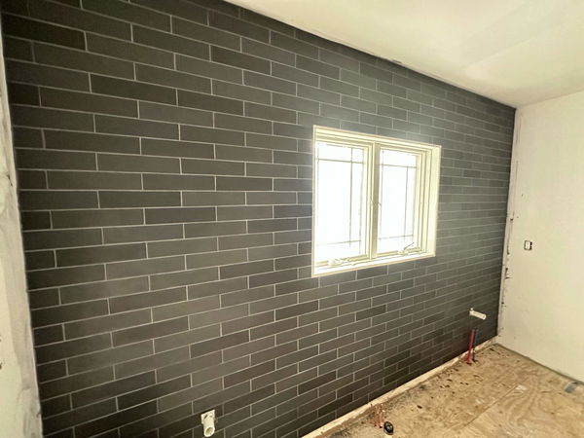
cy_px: 219
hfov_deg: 102.1
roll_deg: +0.4
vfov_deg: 85.7
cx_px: 292
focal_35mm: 14
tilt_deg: -5.4
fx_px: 236
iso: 1000
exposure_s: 1/60
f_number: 2.2
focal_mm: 2.22
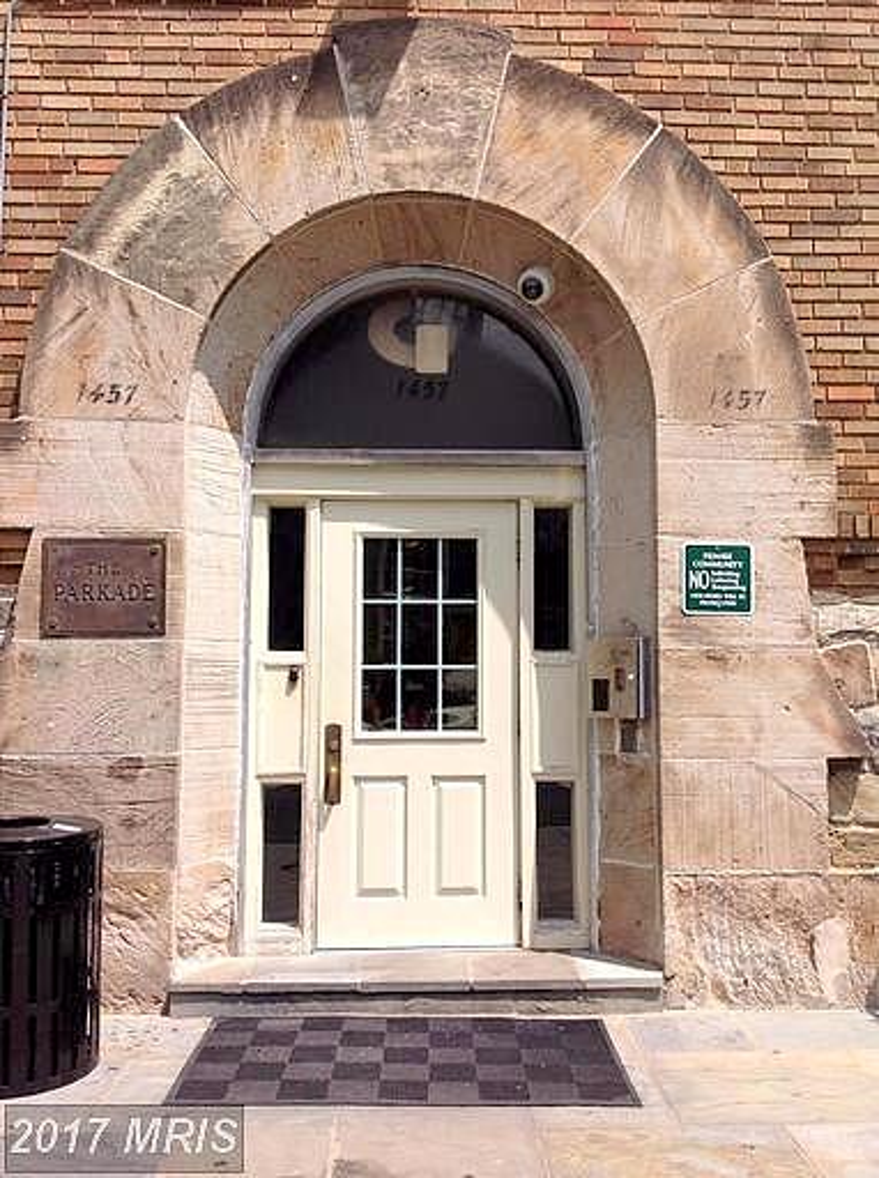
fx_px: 1189
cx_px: 440
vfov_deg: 52.7
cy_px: 589
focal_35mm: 35
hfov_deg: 40.6
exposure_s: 1/1513
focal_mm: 4.28
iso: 50
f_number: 2.4
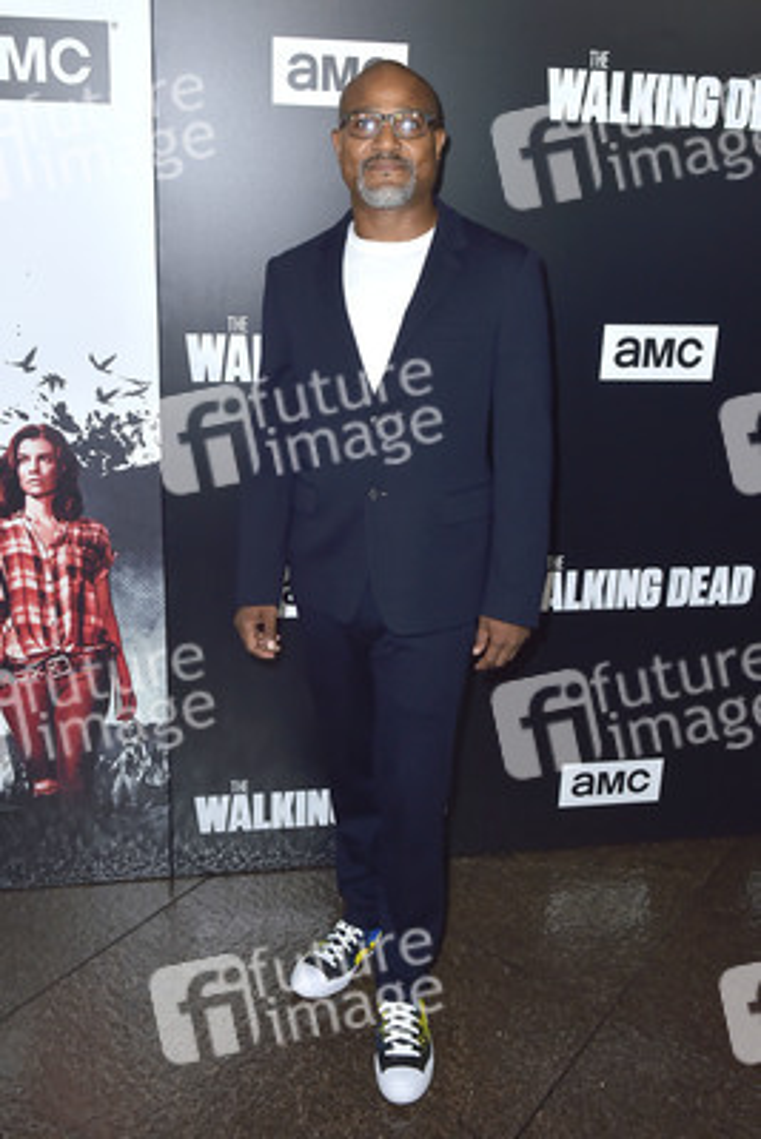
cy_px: 570
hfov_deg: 42.4
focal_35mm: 31
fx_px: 982
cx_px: 380
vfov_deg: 60.3
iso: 500
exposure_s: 1/250
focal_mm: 31
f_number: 5.6
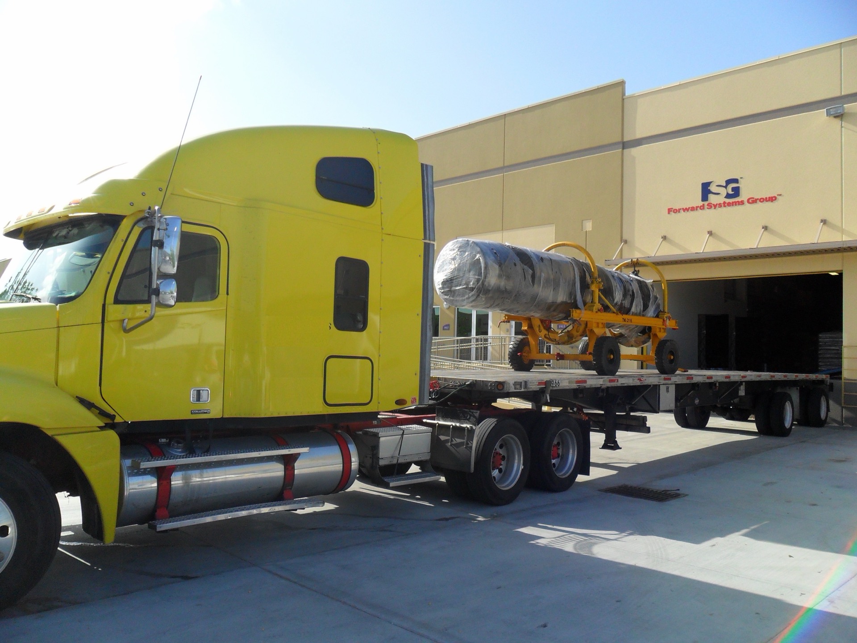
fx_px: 668
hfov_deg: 65.3
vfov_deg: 51.4
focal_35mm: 27
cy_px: 322
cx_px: 428
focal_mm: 4.9
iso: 100
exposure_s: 1/1000
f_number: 3.5
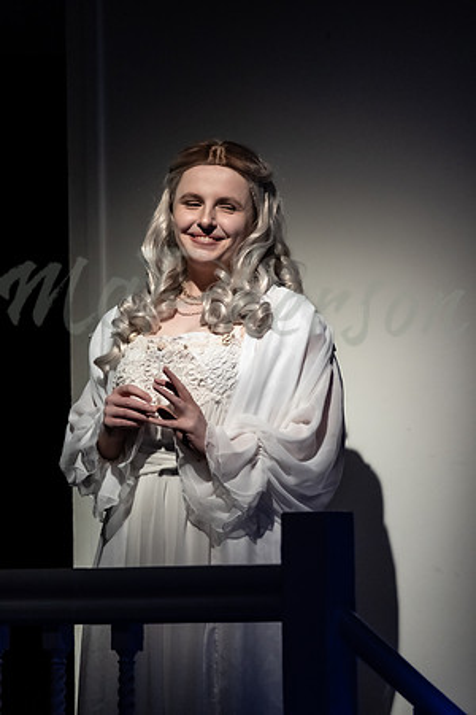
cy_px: 358
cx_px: 238
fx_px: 4165
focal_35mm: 210
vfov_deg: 9.8
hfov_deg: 6.5
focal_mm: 140
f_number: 2.8
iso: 1600
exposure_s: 1/250
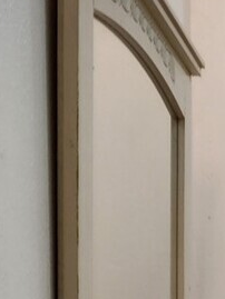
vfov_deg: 15.1
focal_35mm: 123
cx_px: 535
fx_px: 1065
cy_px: 418
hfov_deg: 10.4
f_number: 1.8
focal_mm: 6.4
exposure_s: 1/120
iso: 50
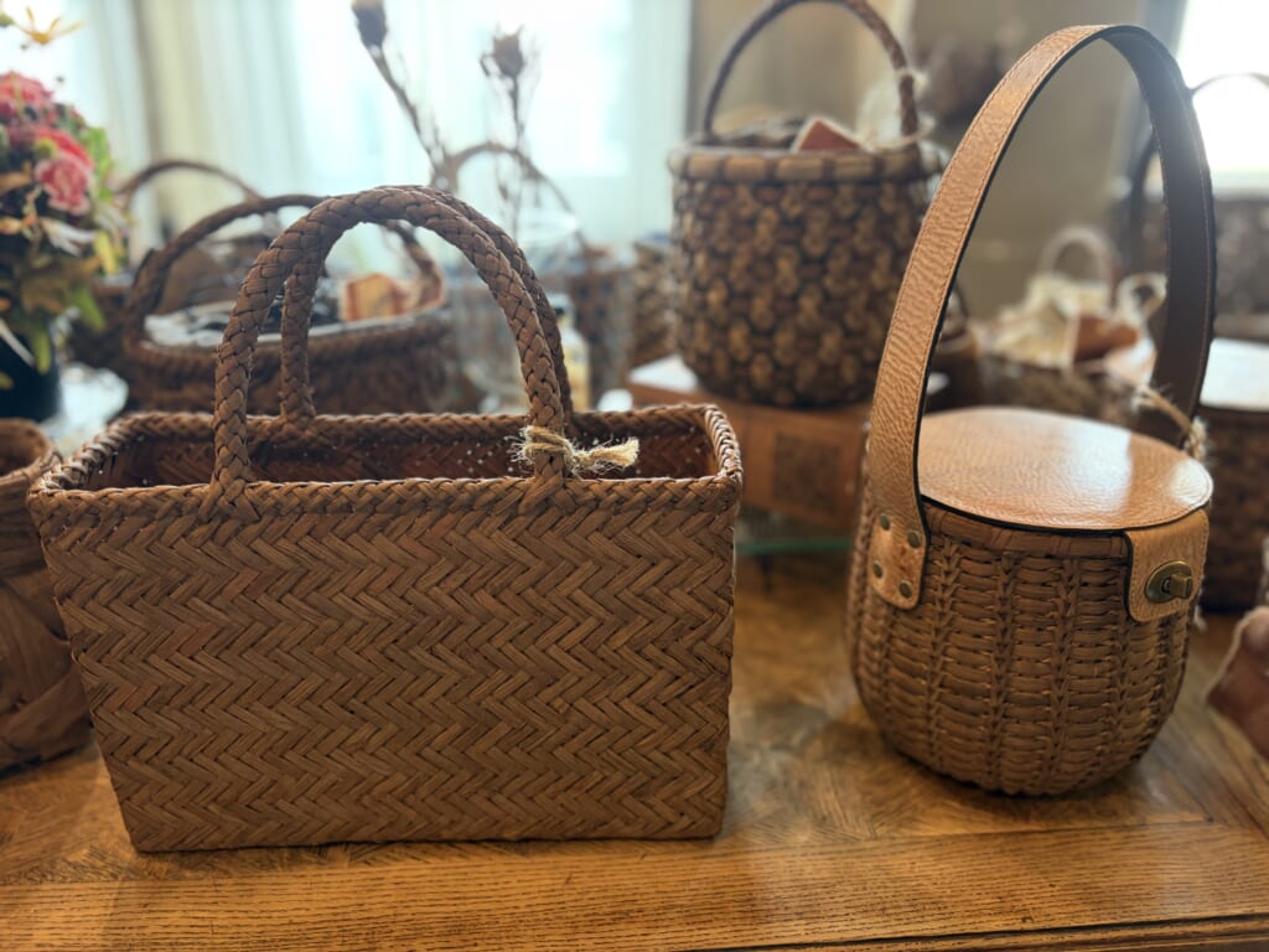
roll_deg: +0.6
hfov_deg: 67.3
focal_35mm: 26
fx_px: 953
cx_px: 634
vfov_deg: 53.1
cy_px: 476
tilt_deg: -22.2
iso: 200
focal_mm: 5.96
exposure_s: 1/60
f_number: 1.6
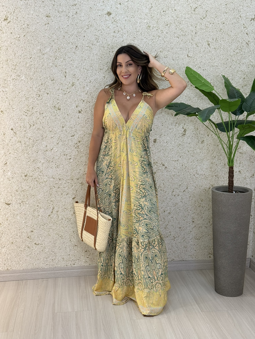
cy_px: 170
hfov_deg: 30.3
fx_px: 471
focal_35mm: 48
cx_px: 128
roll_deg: -0.8
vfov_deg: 39.7
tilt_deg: -10.8
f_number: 1.78
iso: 50
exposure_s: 1/205
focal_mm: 6.76
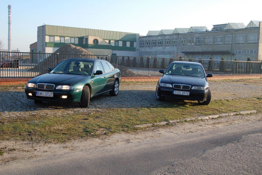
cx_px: 130
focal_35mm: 40
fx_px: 291
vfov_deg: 33.4
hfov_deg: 48.4
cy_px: 87
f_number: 13
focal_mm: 26
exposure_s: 1/200
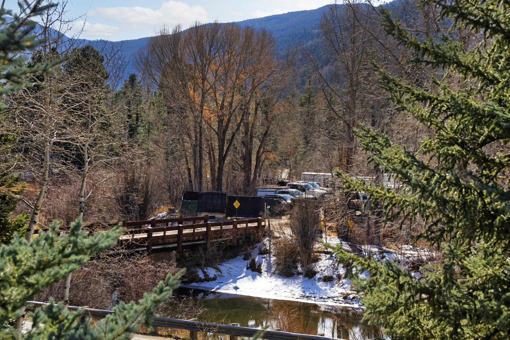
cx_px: 255
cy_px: 170
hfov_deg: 28.8
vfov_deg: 19.5
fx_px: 992
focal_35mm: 70
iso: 160
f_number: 7.1
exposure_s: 1/400
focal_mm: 70
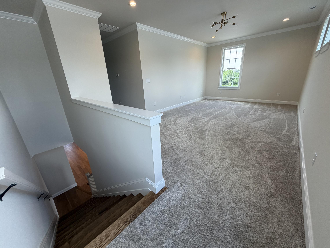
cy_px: 124
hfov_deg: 102.1
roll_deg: +3.4
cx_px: 165
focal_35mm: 14
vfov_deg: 85.7
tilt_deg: -19.7
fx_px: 133
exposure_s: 1/120
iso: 100
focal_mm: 2.22
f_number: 2.2
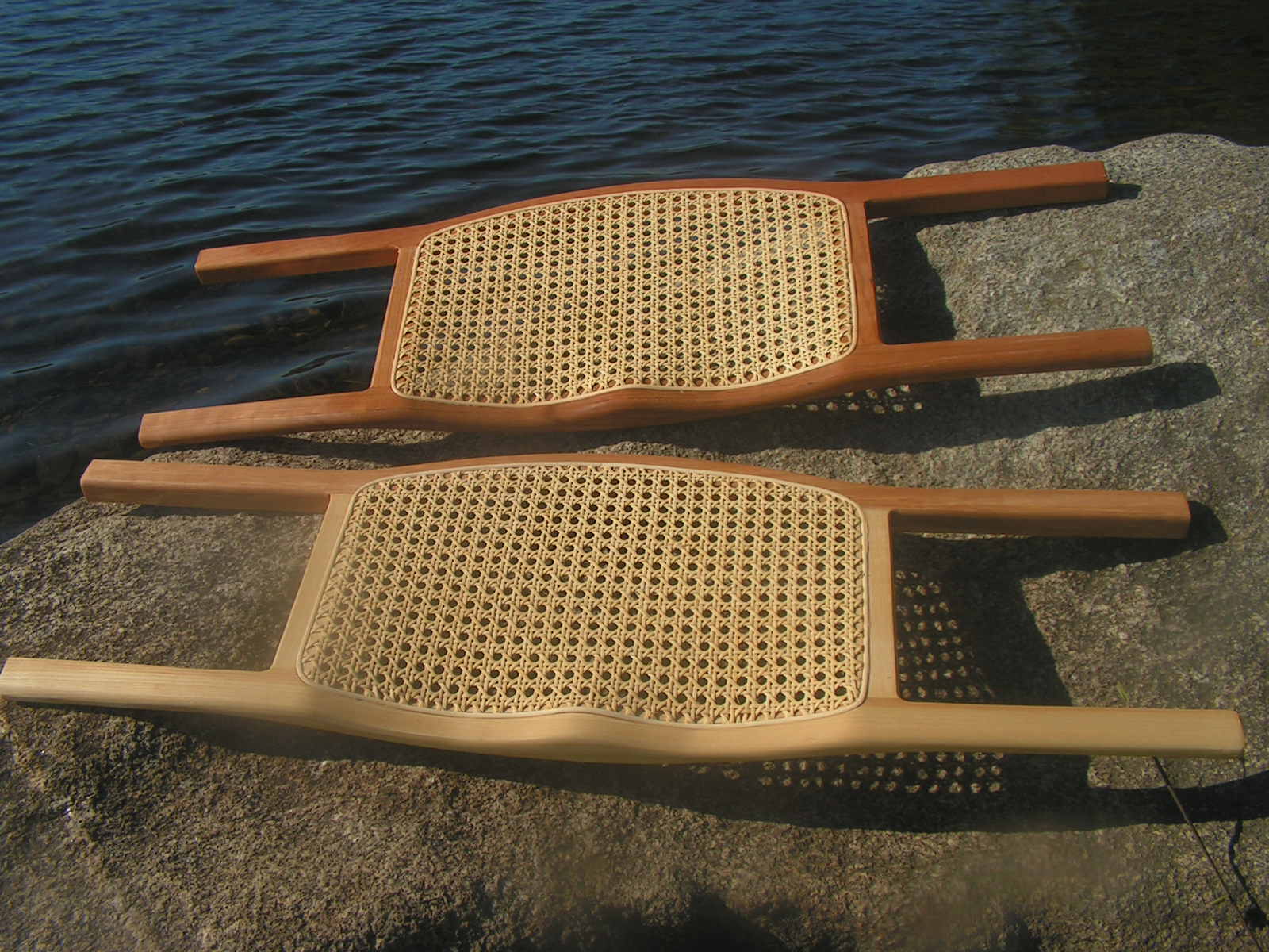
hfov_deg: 51.4
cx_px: 634
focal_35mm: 36
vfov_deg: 39.7
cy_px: 476
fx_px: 1320
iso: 64
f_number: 3.2
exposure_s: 1/1600
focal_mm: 6
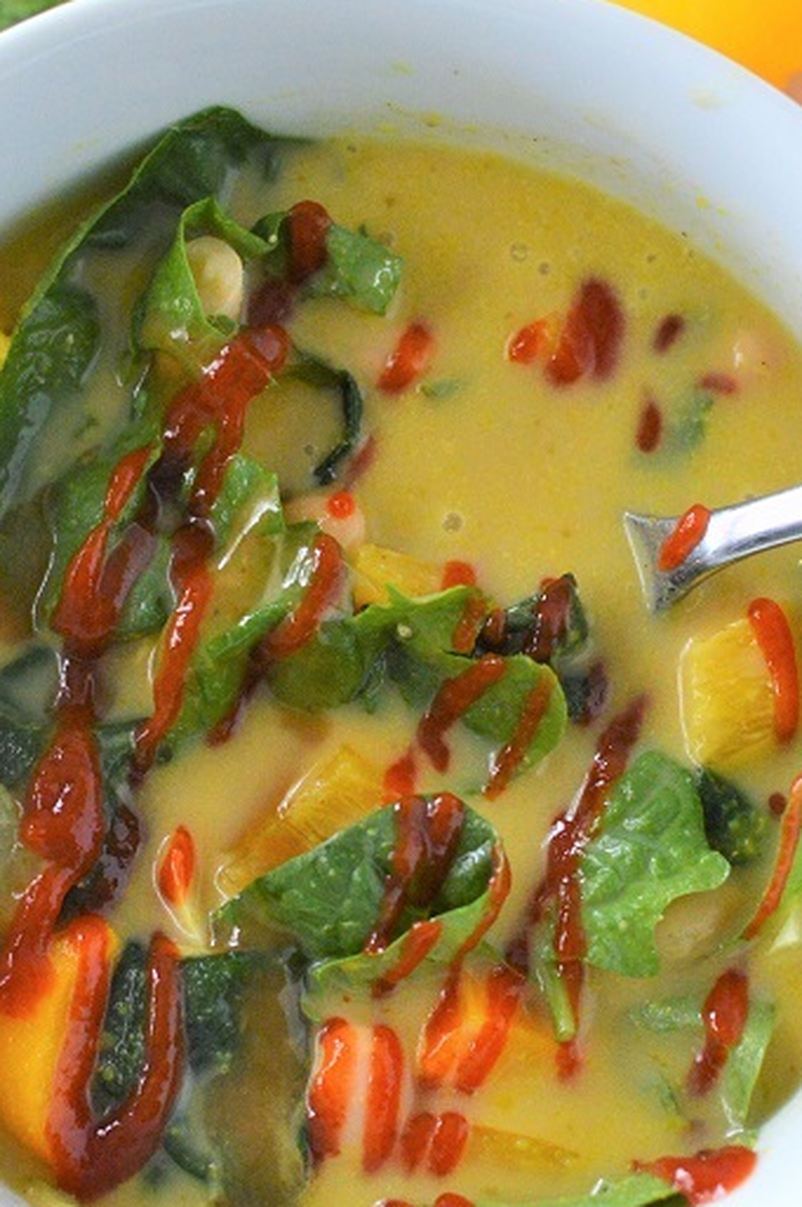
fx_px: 4420
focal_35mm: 132
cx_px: 320
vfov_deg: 15.5
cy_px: 708
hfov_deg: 10.4
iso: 1600
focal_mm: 50
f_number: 2.8
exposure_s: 1/500
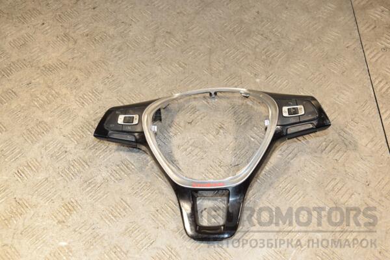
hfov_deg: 43.6
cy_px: 130
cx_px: 195
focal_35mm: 45
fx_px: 487
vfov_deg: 29.9
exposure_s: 1/200
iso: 800
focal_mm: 30
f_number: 6.3
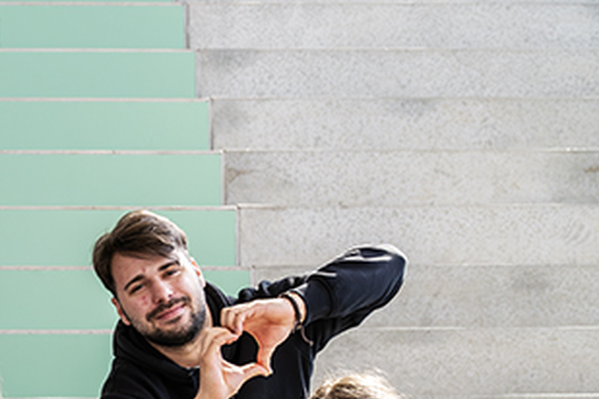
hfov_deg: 9.4
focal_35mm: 217
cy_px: 626
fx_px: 3610
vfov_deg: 6.2
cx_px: 37
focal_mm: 62
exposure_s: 1/250
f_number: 5.6
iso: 640
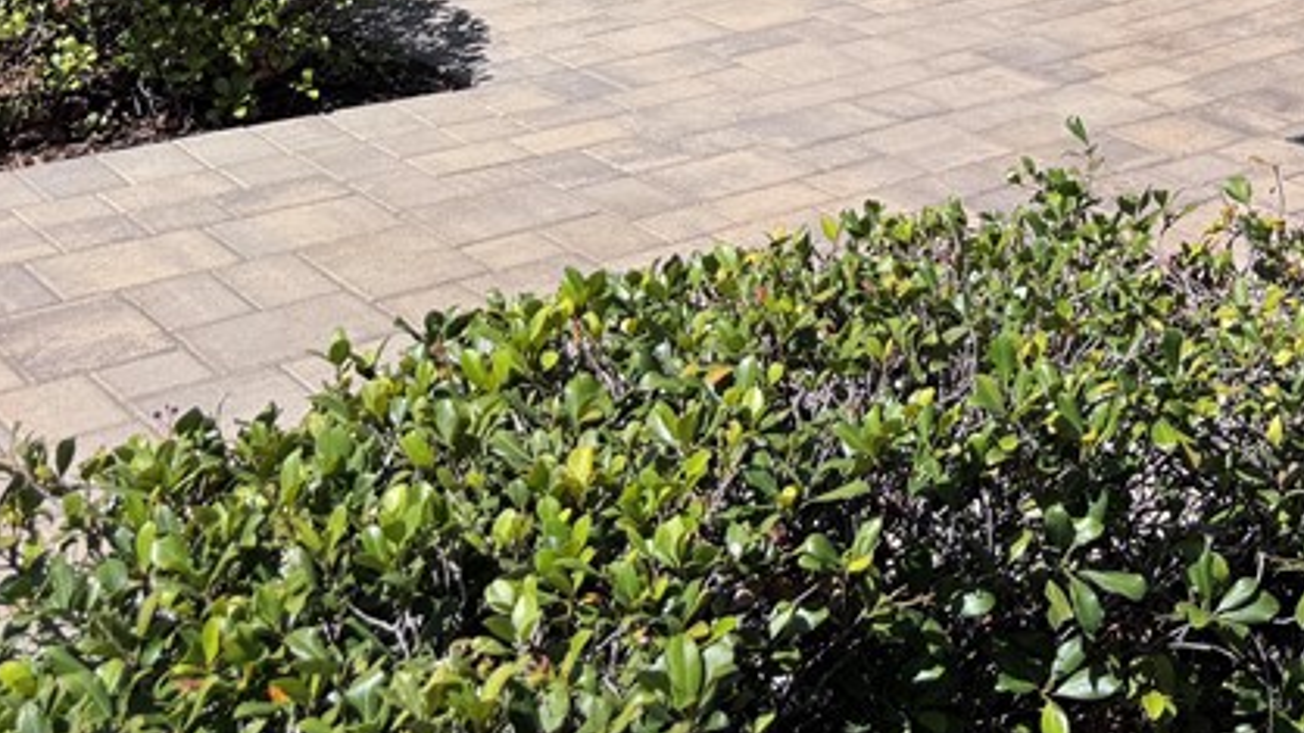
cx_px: 1136
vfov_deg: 16.9
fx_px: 2213
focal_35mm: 64
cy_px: -393
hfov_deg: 31.5
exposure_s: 1/4608
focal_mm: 6.76
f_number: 1.78
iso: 80
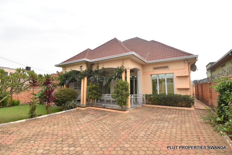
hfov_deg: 100.4
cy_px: 78
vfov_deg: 77.4
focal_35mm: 15
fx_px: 97
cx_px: 116
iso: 500
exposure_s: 1/500
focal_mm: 10
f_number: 8
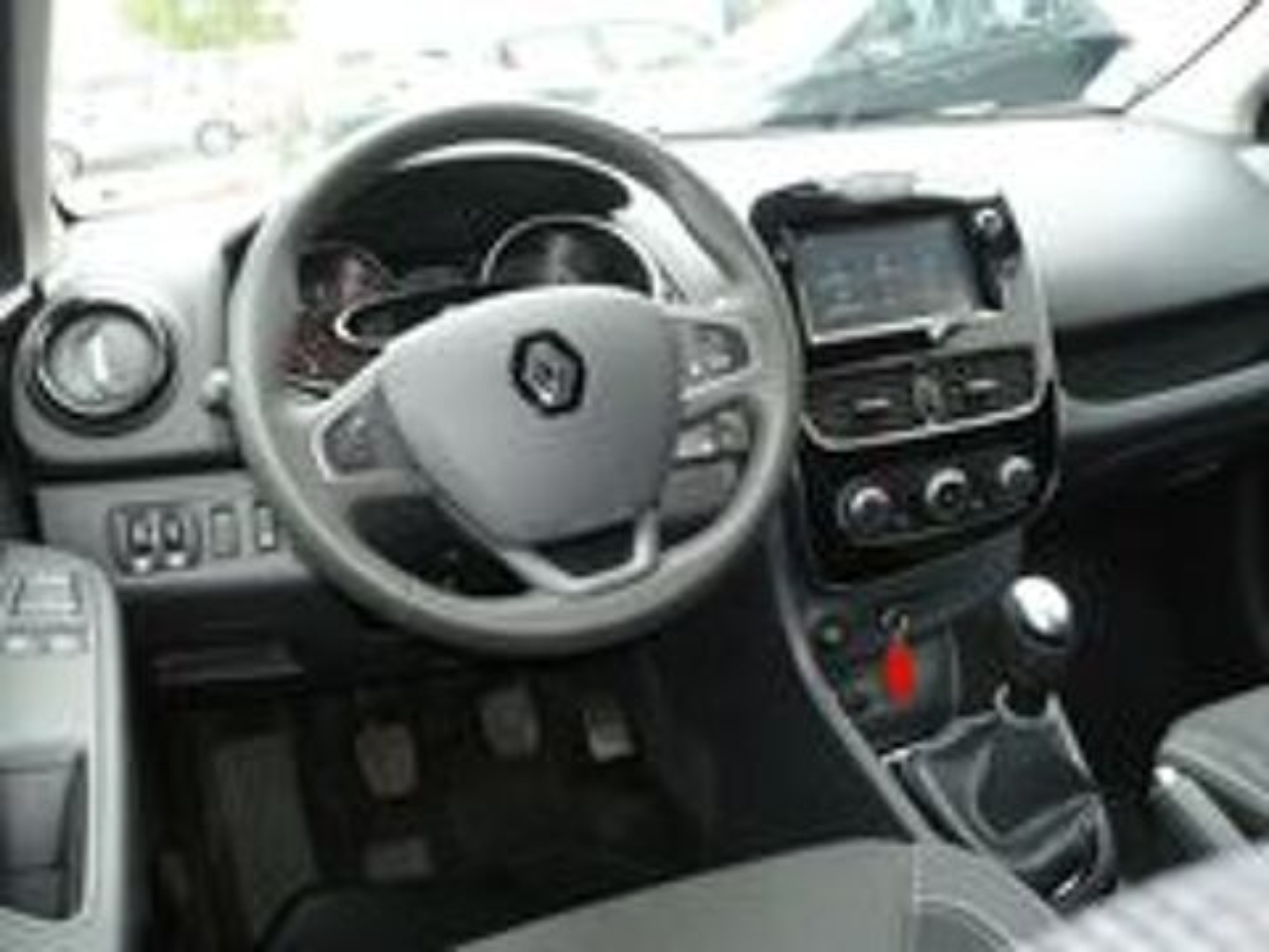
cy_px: 476
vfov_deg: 40.7
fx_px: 1283
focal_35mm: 35
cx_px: 634
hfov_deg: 52.6
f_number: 2.8
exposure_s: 1/30
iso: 125
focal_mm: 5.8
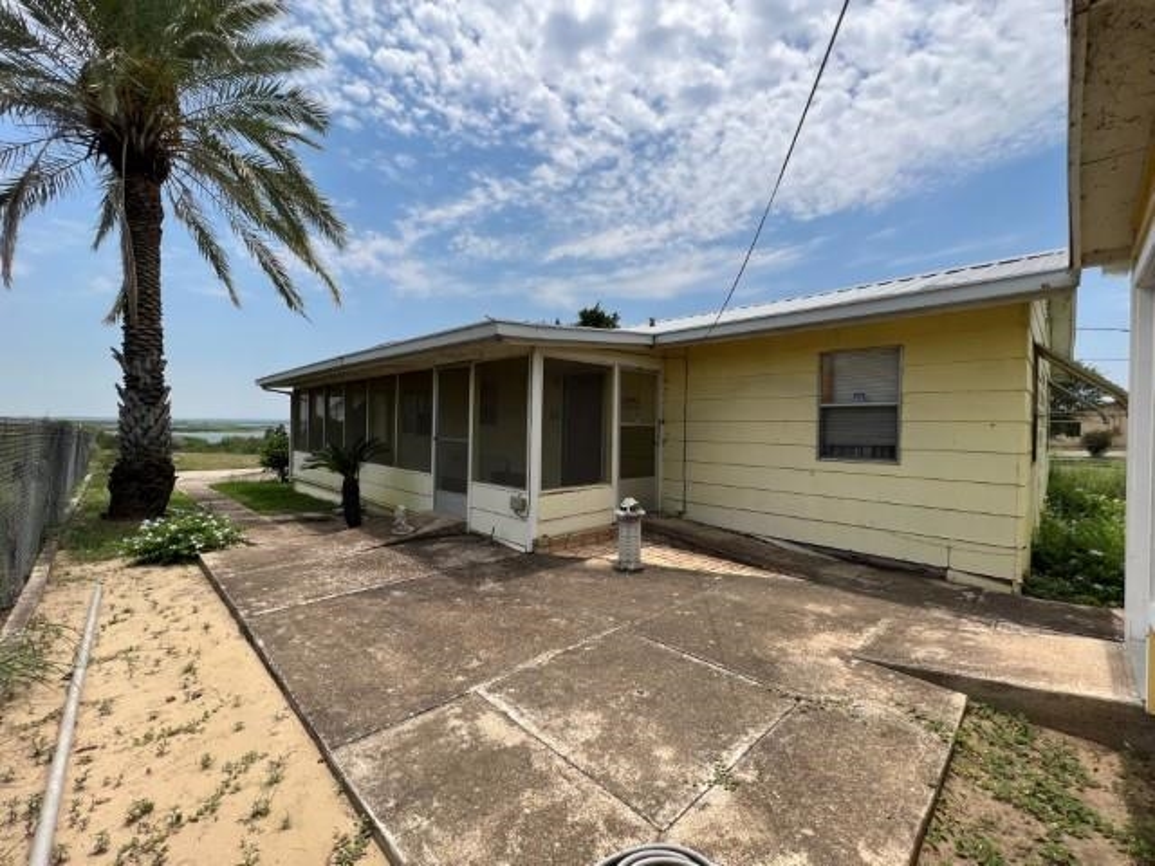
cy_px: 433
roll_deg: +0.9
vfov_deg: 89.9
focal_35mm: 13
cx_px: 578
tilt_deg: -1.7
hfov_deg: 106.2
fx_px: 434
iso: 32
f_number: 1.8
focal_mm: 1.57
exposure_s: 1/1783
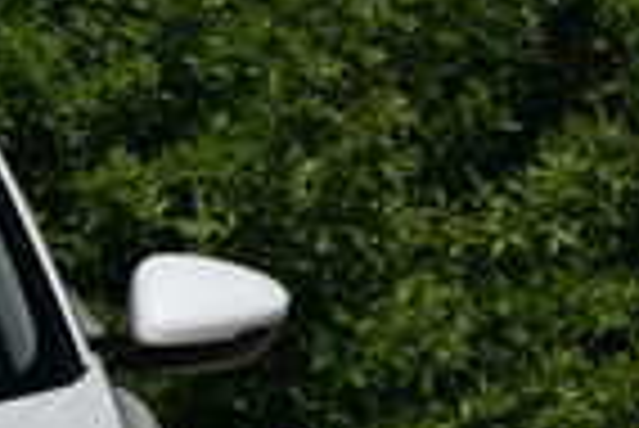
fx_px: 5117
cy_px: 631
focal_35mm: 288
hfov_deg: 7.0
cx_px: -522
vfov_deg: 4.8
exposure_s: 1/400
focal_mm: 32
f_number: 10
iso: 100
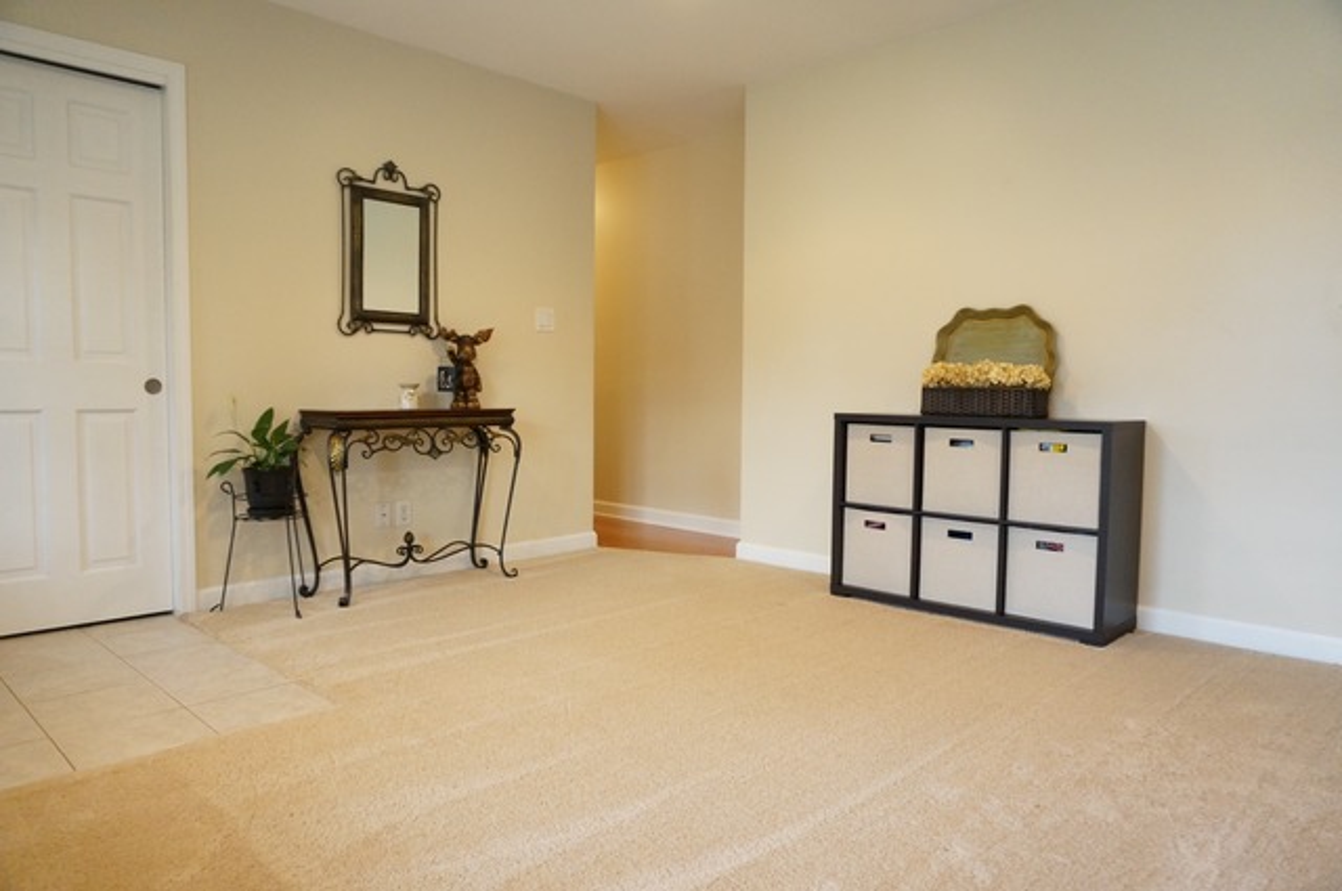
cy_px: 446
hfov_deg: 73.8
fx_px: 894
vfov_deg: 53.0
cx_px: 671
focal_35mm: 24
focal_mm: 16
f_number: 4
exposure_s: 1/60
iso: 1600
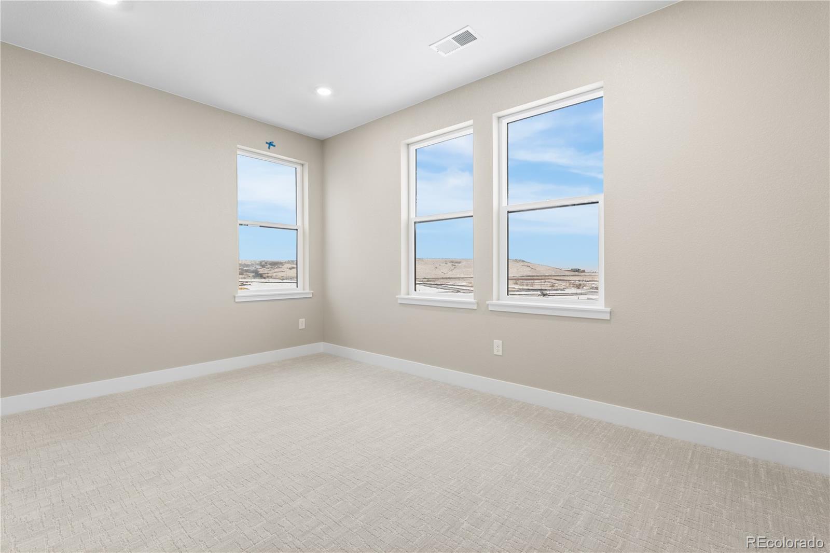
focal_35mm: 16
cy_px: 276
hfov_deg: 96.7
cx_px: 415
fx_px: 369
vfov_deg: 73.7
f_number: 8
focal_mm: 16
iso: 125
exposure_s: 1/3
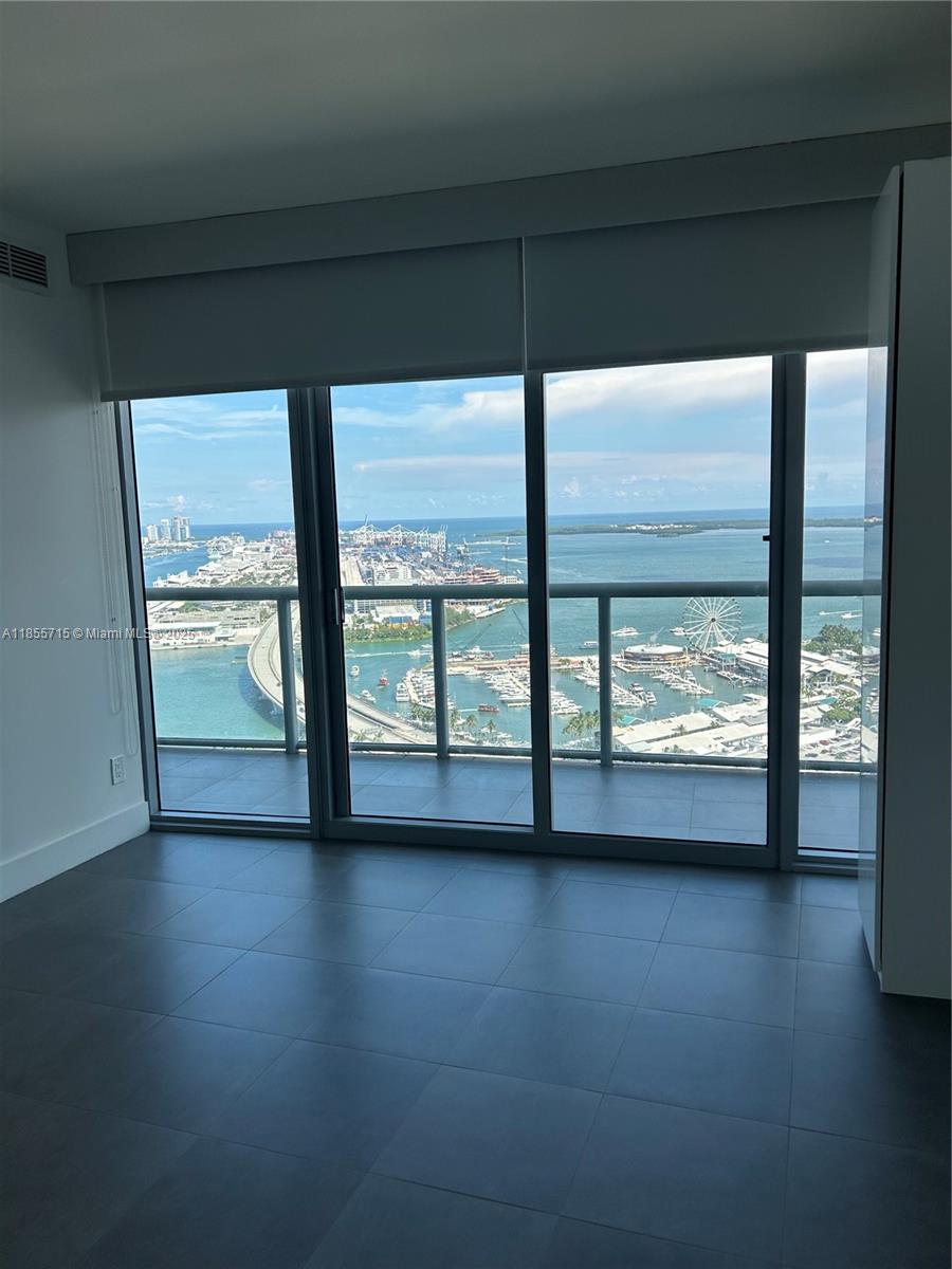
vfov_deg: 67.3
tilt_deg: -7.6
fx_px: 953
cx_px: 476
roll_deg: +2.0
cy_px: 634
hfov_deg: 53.1
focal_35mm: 26
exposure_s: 1/1724
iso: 50
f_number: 1.5
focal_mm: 5.7
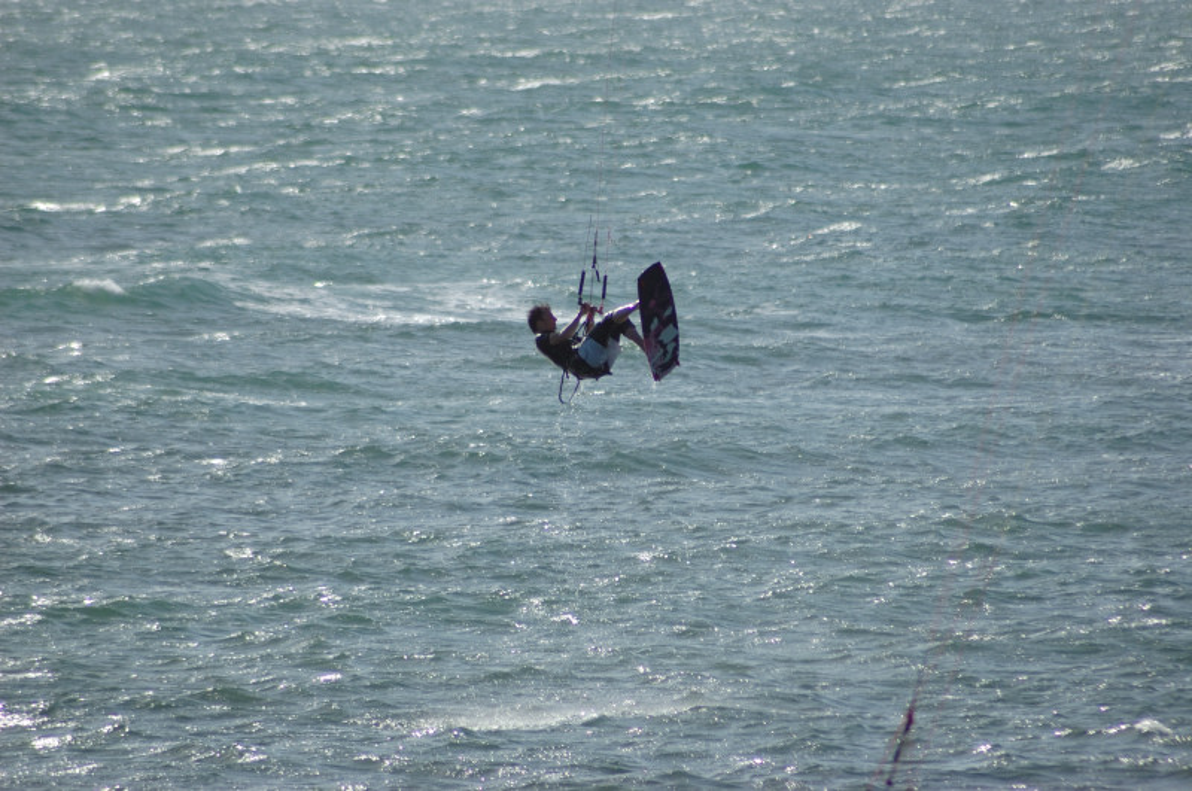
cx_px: 596
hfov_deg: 4.6
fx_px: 14879
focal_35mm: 450
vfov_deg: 3.0
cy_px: 396
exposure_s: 1/1250
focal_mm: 300
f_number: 5.6
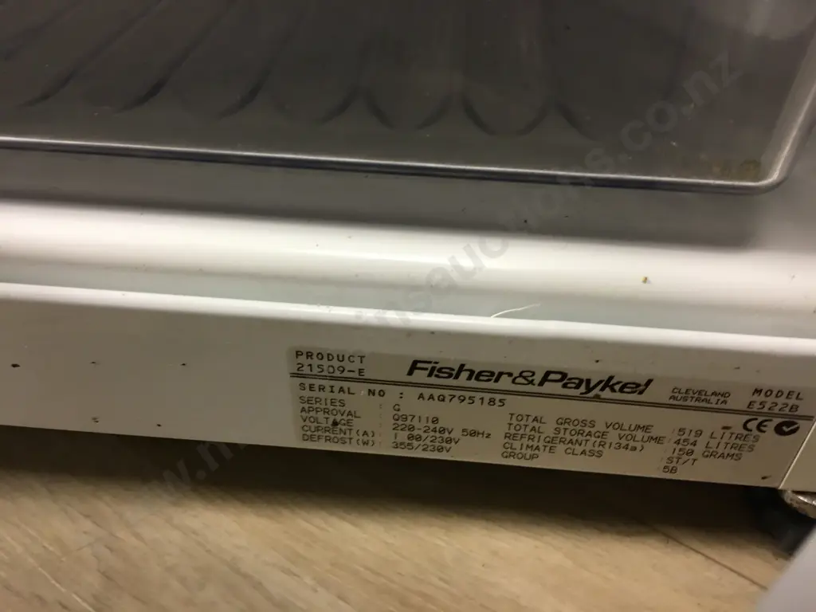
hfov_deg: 61.7
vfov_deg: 48.2
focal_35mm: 29
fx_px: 684
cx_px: 408
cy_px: 306
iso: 80
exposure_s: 1/17
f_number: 2.2
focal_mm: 4.15
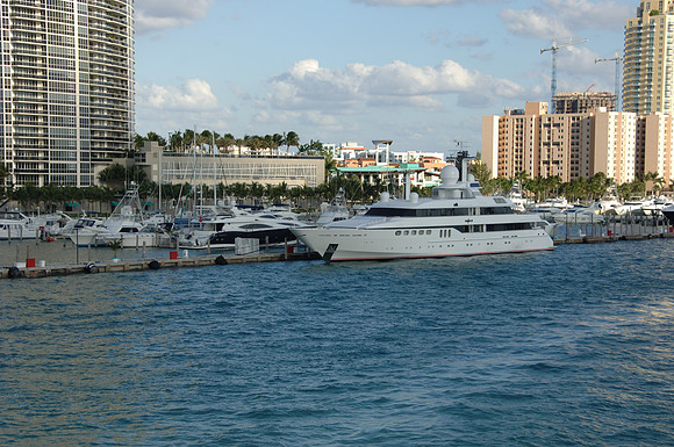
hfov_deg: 26.0
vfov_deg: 17.4
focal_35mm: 78
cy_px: 224
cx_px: 337
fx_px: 1458
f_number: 7.6
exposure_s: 1/250
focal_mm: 52
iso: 100
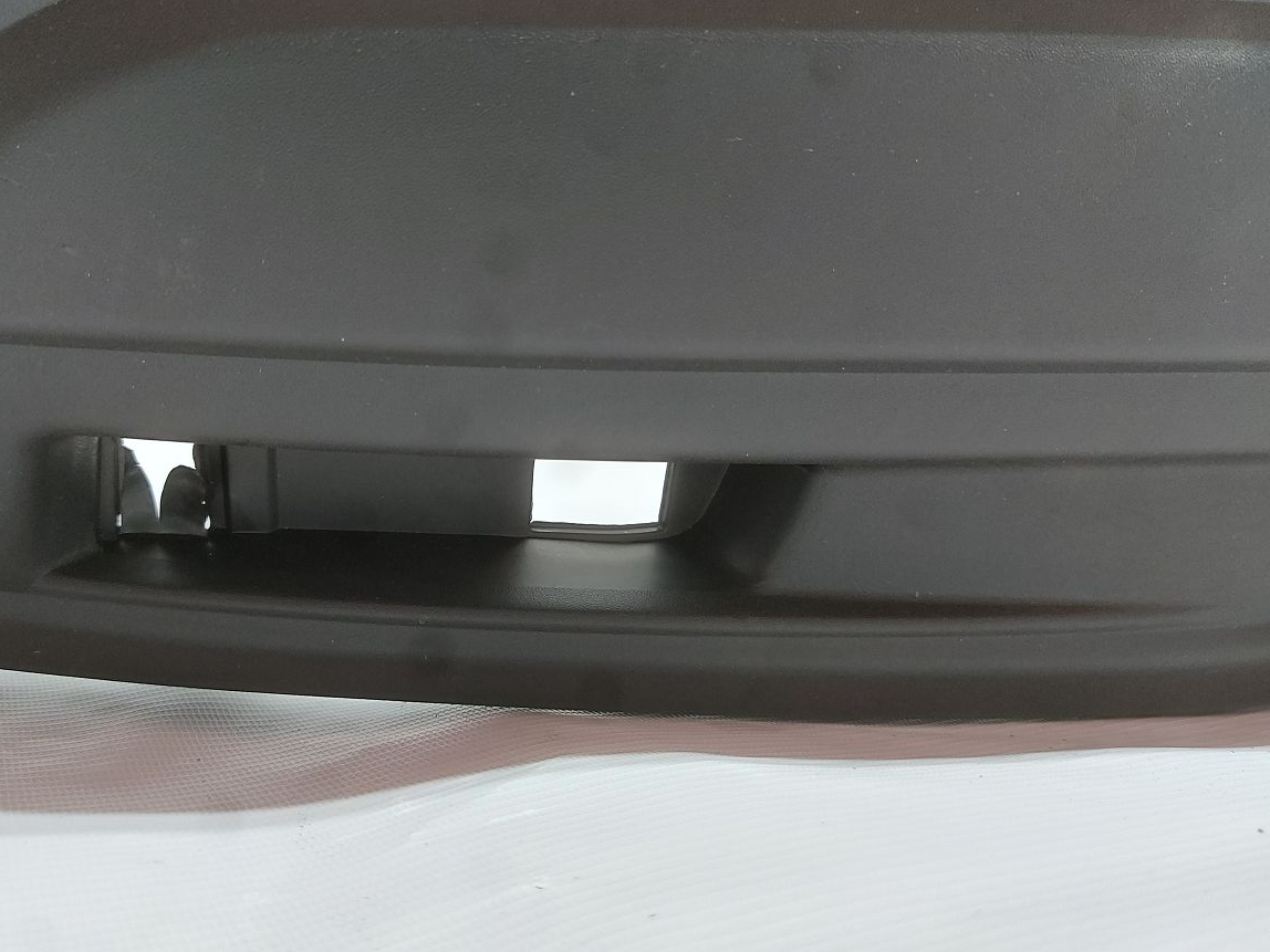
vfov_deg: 48.2
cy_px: 453
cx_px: 515
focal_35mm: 29
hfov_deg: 61.2
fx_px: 1064
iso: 200
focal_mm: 5.23
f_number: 1.8
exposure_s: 1/33
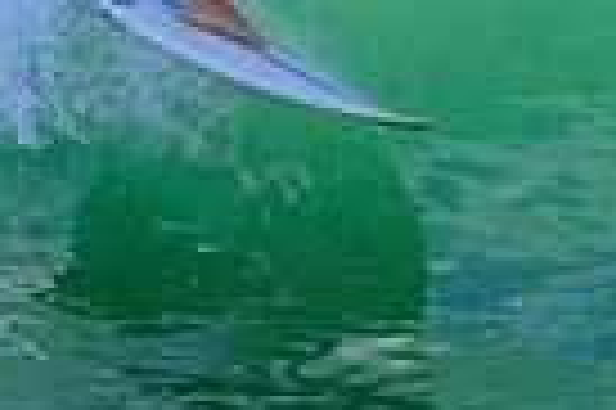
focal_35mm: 3395
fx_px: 58023
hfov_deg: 0.6
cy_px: -137
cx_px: 459
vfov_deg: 0.4
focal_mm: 800
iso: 1600
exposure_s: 1/2000
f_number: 11
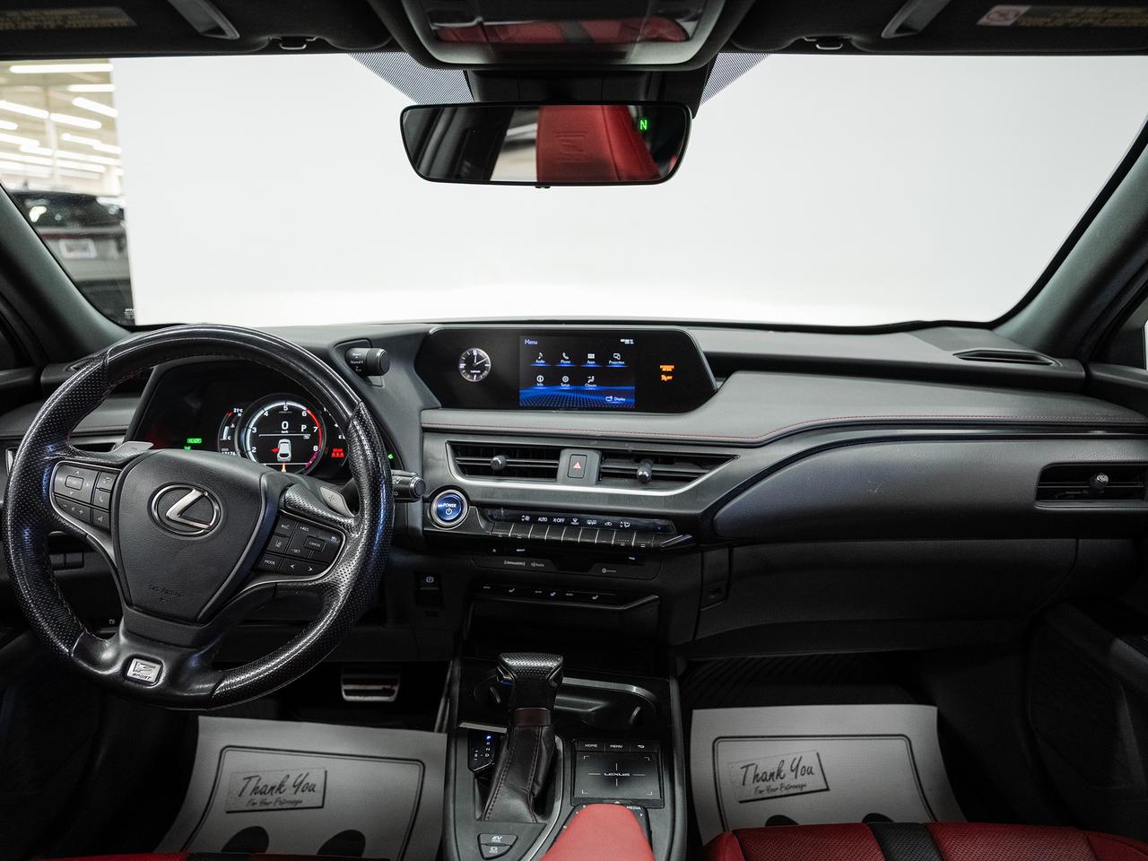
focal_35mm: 26
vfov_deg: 53.1
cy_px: 430
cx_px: 562
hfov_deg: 67.4
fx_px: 861
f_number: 4
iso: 1000
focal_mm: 24
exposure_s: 1/40
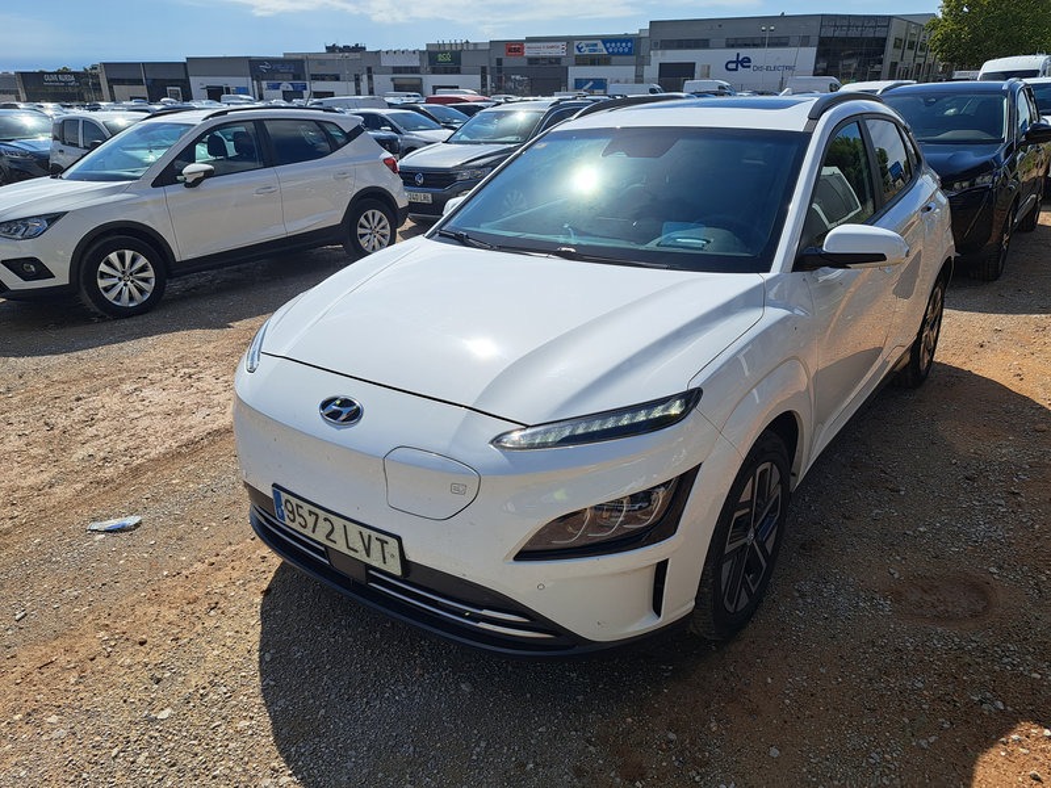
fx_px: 729
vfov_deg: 56.8
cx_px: 526
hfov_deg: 71.6
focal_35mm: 24
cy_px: 394
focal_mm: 5.23
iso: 50
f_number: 1.8
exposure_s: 1/2421
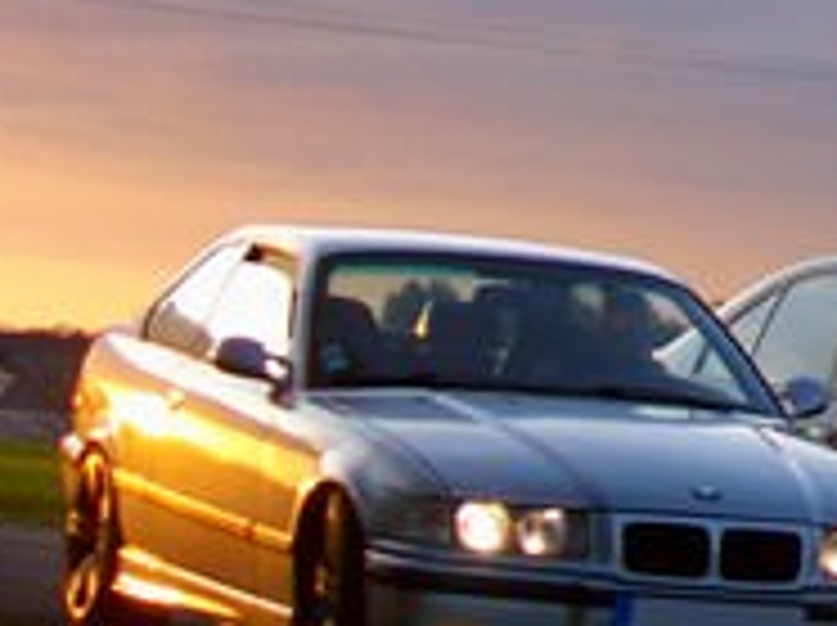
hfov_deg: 9.3
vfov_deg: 7.1
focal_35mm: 207
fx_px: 4999
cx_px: 1336
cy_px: 86
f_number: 2.8
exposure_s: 1/180
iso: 80
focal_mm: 10.3
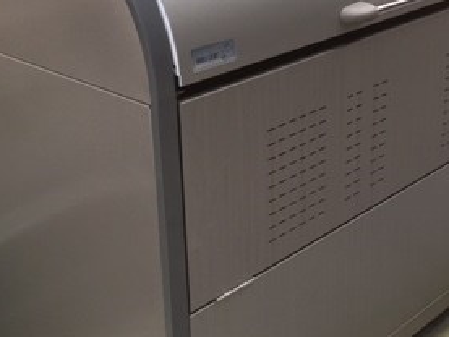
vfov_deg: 21.9
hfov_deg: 28.2
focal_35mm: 67
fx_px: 869
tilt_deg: -20.6
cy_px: 117
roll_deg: -2.5
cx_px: 373
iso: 25
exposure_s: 1/293
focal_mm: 4.15
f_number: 2.2
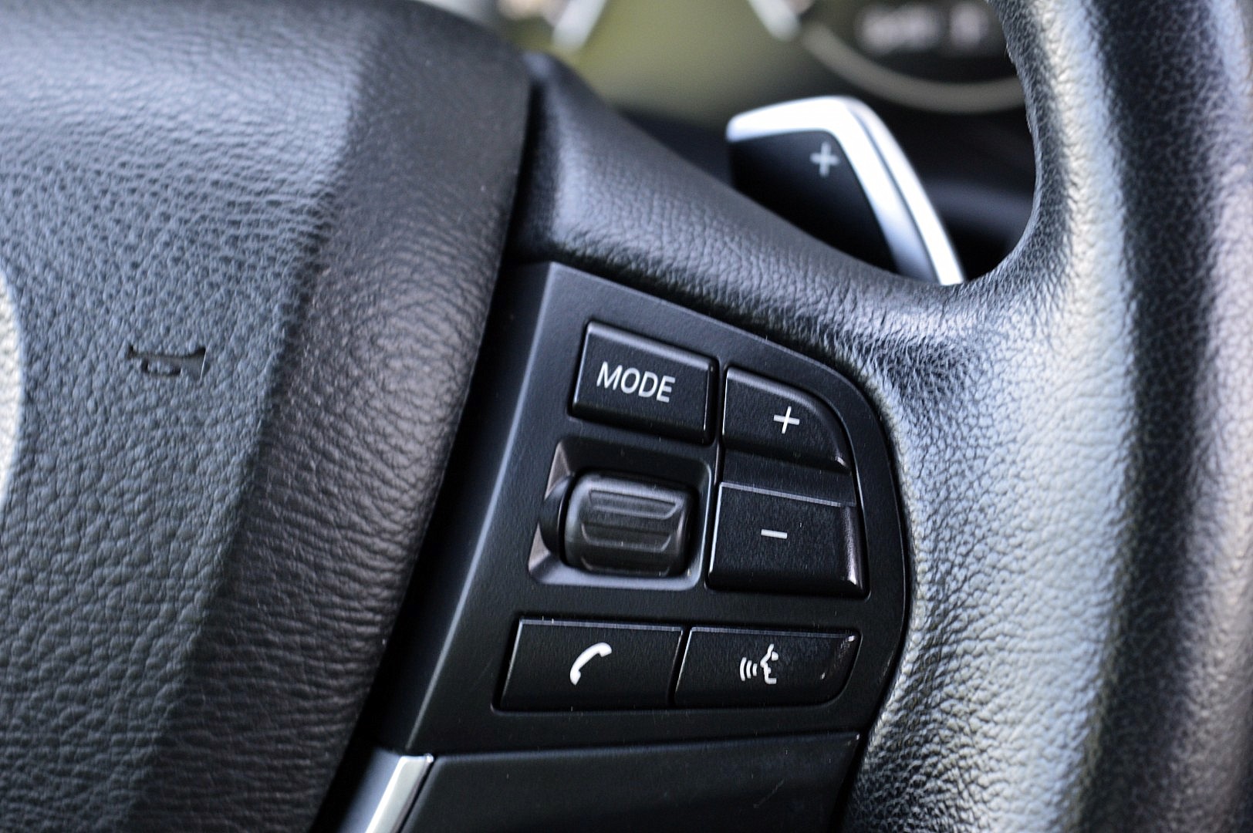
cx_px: 626
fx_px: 2869
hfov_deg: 24.6
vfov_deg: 16.5
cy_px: 416
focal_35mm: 82
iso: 800
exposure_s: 1/50
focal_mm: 55
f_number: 5.6
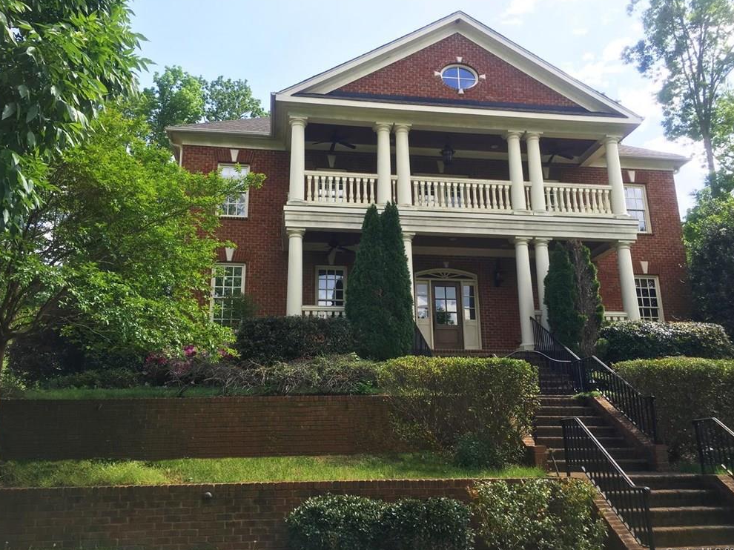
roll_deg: +1.2
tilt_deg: +18.0
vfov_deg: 46.8
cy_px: 274
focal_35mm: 30
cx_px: 371
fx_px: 636
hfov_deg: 60.0
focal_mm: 4.15
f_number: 2.2
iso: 25
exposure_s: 1/712
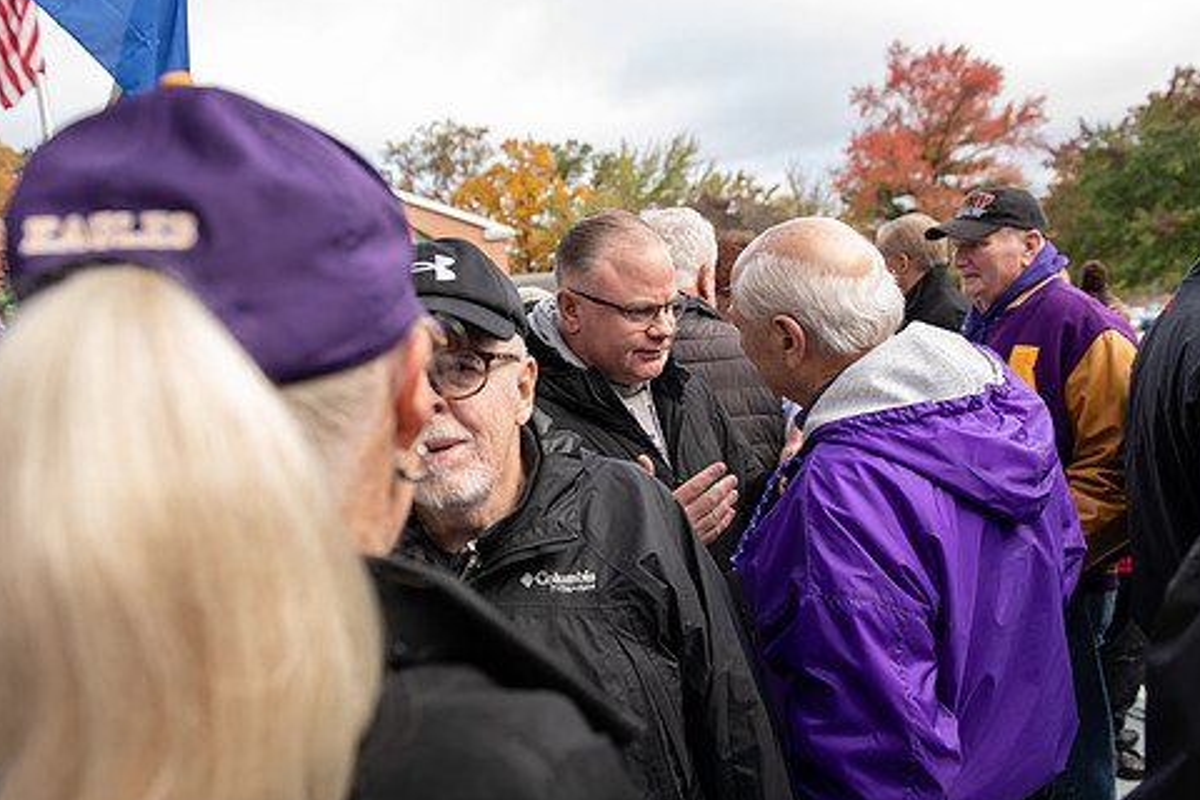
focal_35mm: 29
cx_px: 628
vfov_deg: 44.9
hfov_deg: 63.6
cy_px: 426
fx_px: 967
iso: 250
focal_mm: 24
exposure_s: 1/250
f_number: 3.5
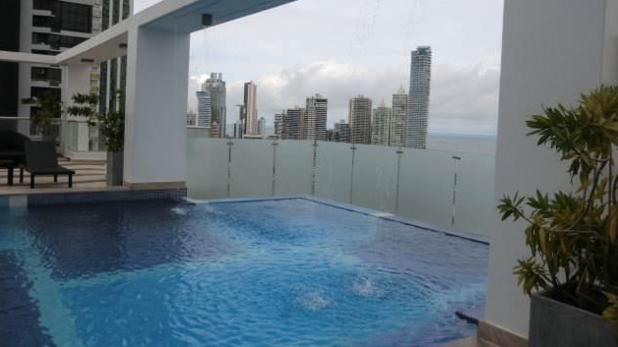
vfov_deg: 38.8
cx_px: 305
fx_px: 492
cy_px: 143
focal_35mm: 30
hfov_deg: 64.3
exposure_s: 1/160
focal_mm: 4.9
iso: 50
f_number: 8
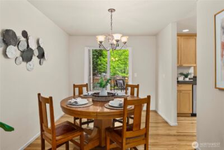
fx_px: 124
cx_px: 112
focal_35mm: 20
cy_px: 75
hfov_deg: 84.0
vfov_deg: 62.0
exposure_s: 1/10
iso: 1000
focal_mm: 20
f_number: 7.1
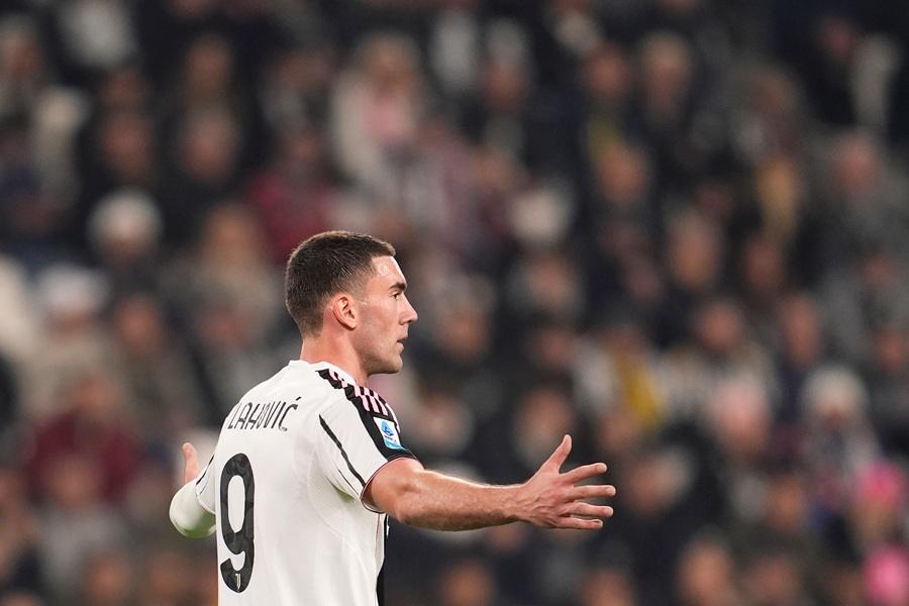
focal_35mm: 400
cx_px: 454
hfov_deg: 5.2
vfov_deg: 3.4
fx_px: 10099
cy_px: 303
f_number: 2.8
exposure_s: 1/1250
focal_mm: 400
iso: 1600
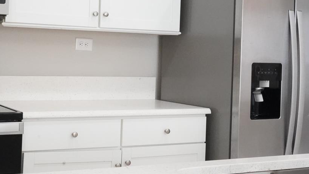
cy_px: 60
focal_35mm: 72
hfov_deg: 29.2
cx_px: 115
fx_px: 590
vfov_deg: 16.7
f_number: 18
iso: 12800
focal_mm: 35
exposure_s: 1/60
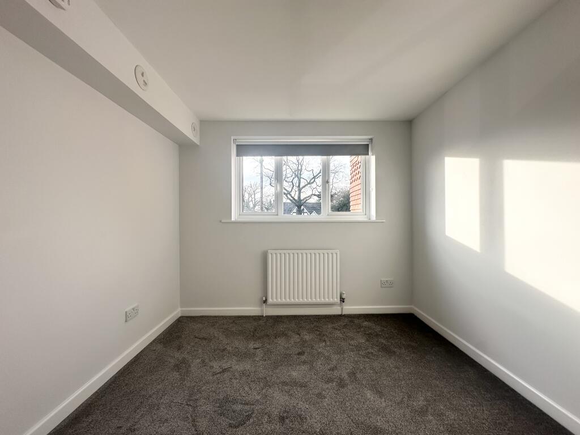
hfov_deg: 102.1
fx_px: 235
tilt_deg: +0.6
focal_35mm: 14
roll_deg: +0.4
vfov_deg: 85.7
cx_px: 290
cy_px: 218
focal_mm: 2.22
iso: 40
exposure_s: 1/171
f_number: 2.2
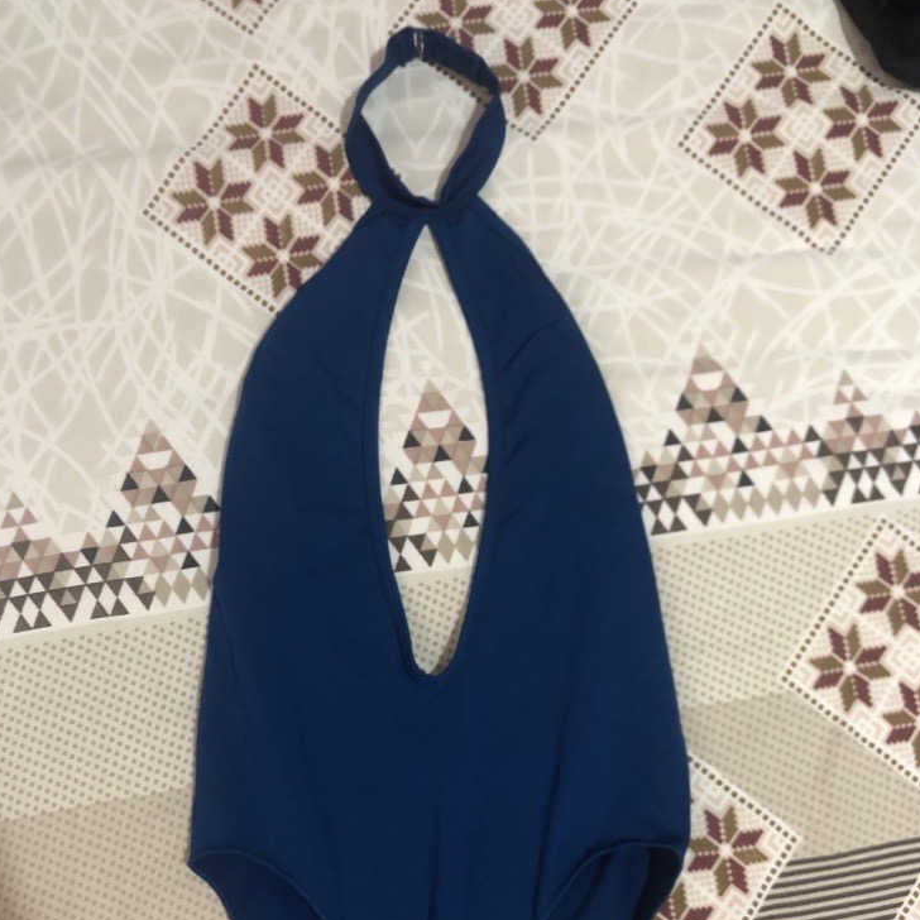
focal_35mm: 34
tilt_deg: -84.5
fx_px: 1022
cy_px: 598
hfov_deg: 48.5
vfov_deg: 47.8
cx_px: 457
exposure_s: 1/9
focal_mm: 4
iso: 100
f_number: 1.8
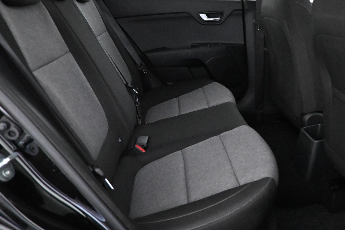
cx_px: 204
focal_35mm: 34
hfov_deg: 55.5
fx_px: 326
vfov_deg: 38.6
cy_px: 88
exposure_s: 1/60
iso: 8000
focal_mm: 16
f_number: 3.5
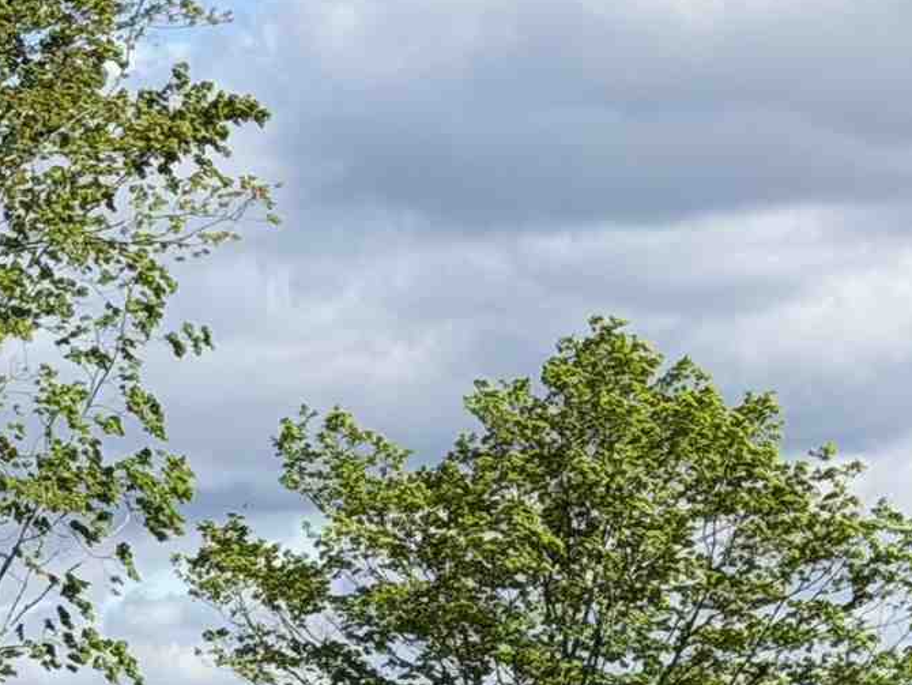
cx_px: -1029
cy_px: 1168
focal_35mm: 220
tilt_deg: -4.4
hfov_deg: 8.4
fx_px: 5798
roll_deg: +1.8
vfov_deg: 6.6
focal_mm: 6.76
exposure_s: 1/5208
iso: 64
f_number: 1.78
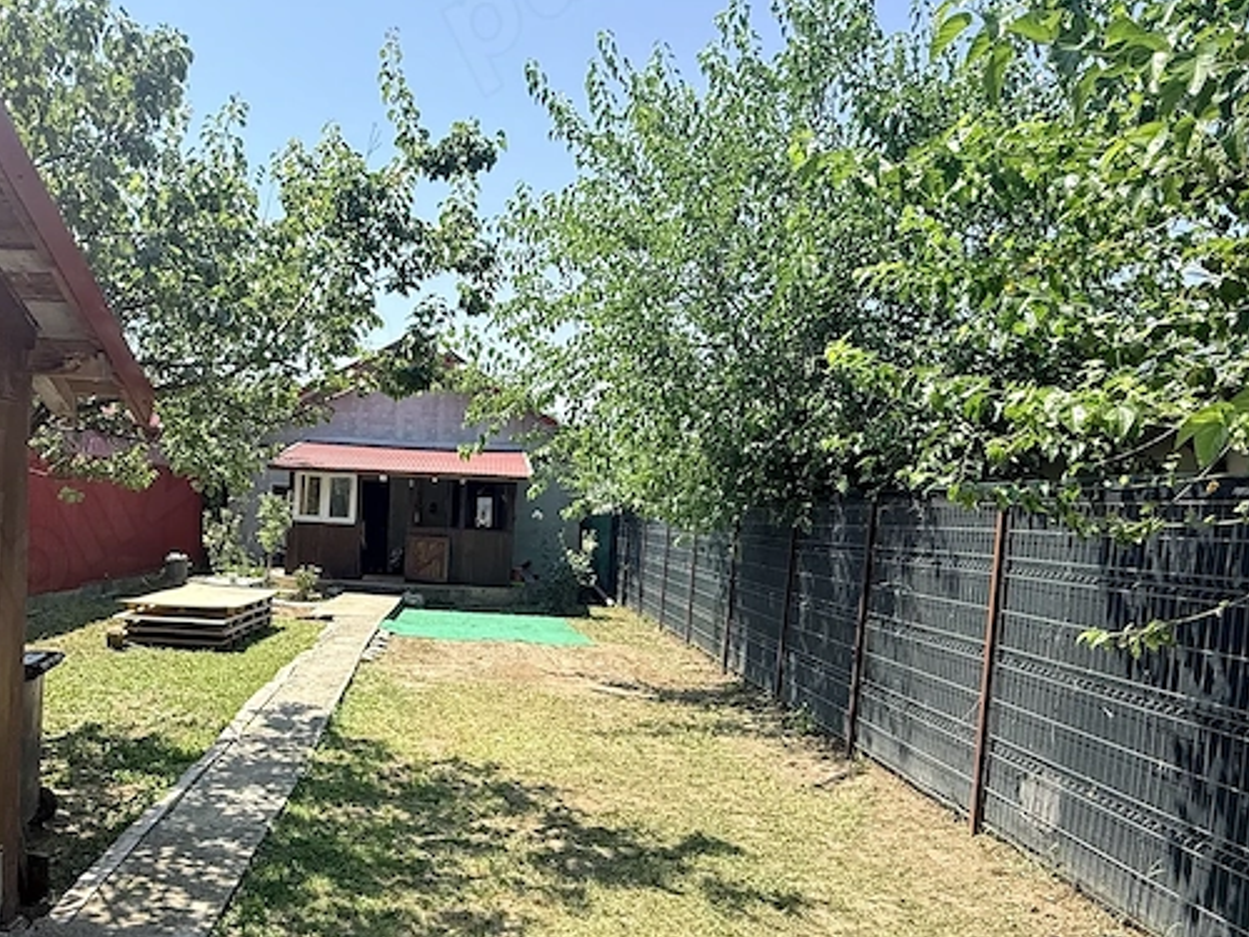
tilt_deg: -2.1
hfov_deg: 61.9
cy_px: 545
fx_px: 1010
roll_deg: -3.0
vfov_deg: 49.5
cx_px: 415
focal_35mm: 28
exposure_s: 1/928
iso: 50
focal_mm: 2.22
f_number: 2.2
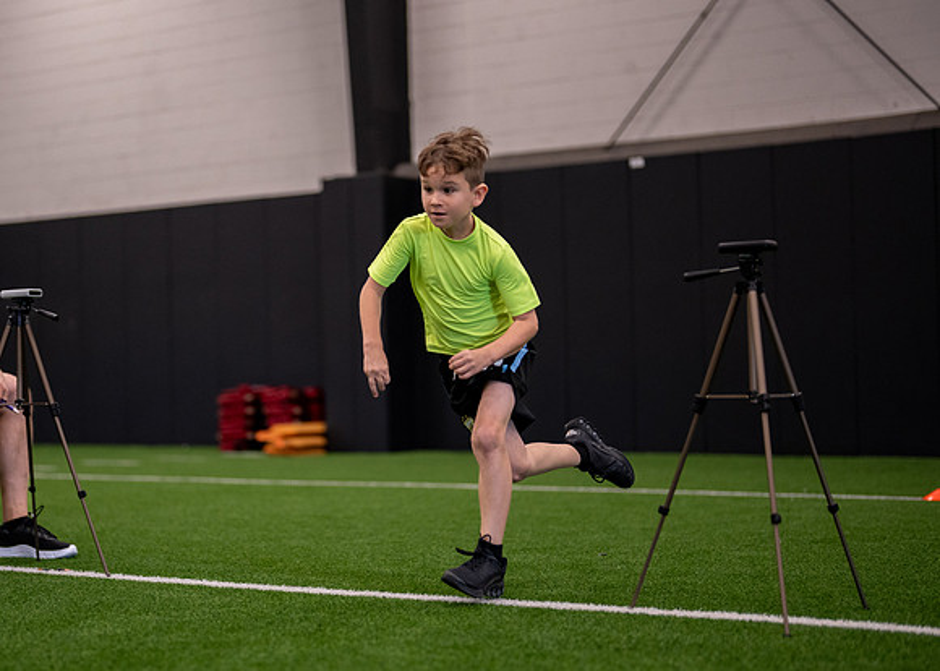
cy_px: 378
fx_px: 1768
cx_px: 324
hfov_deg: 29.6
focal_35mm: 66
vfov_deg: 21.5
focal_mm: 50
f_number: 1.2
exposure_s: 1/1000
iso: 1600
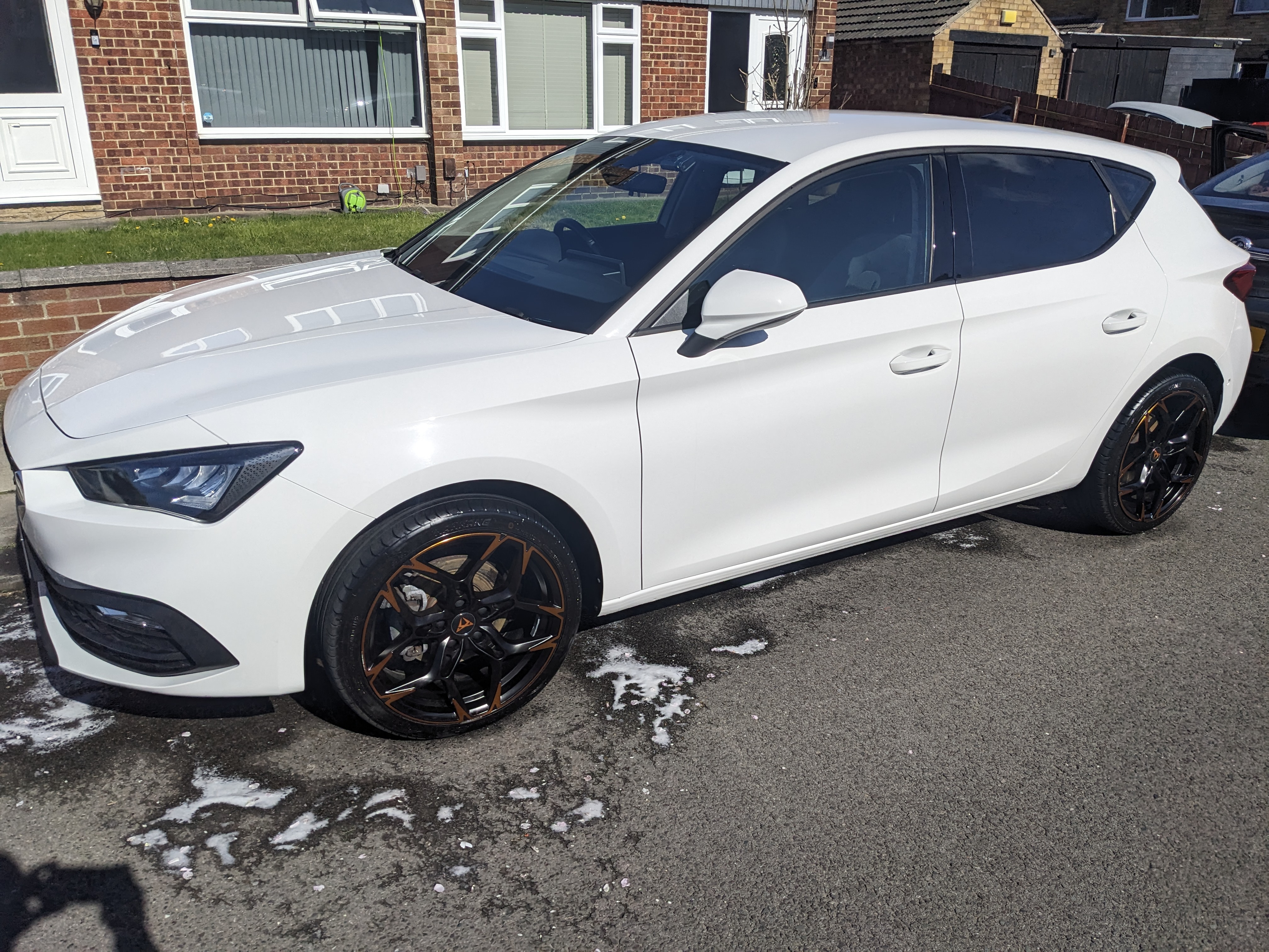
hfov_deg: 65.3
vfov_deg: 51.4
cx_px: 634
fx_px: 990
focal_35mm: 27
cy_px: 476
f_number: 1.73
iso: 112
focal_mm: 4.38
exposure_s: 1/11765
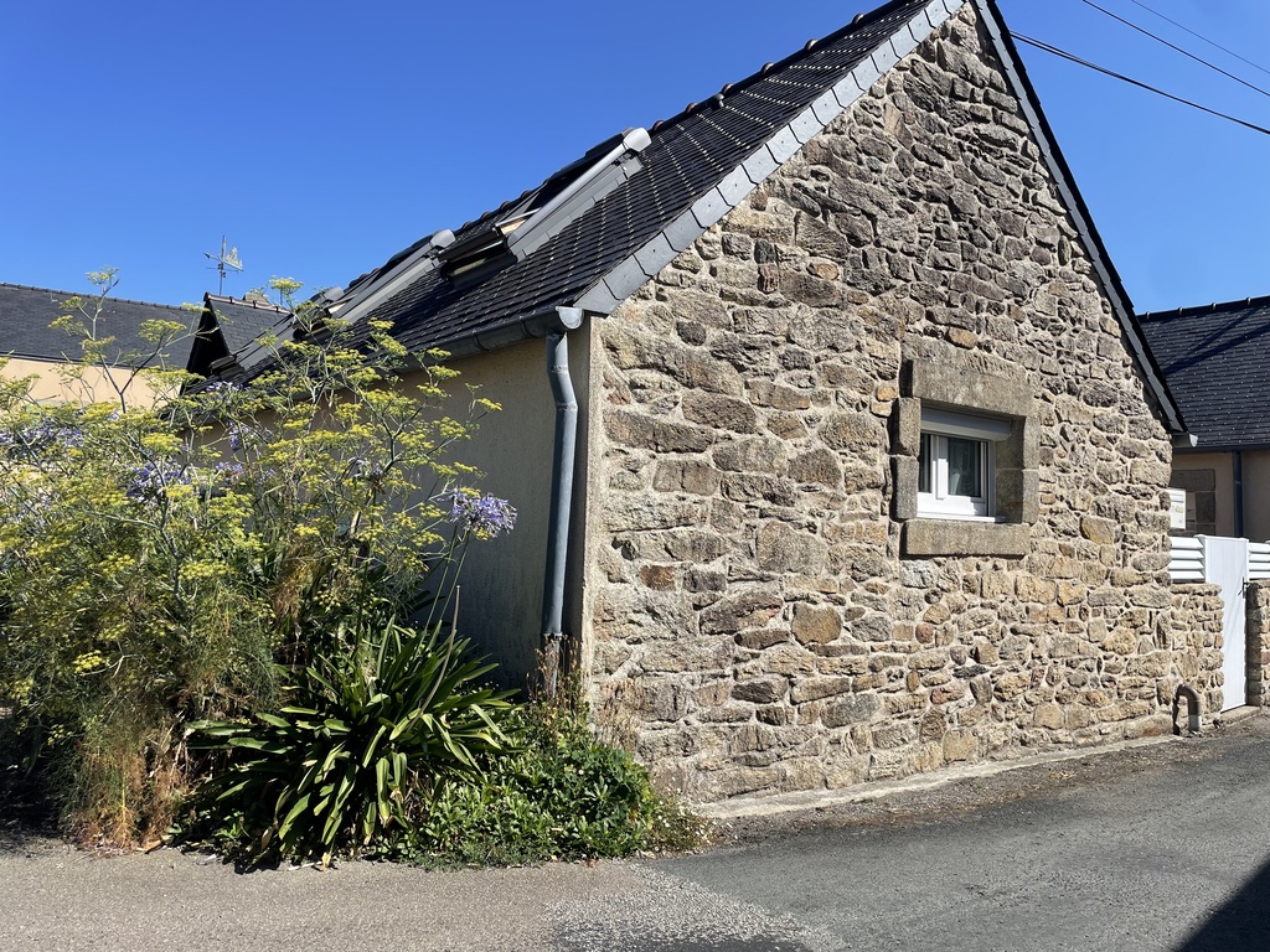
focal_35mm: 26
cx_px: 635
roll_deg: -2.1
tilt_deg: +4.0
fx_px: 954
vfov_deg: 53.1
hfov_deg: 67.3
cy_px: 476
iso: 32
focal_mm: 4.2
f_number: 1.6
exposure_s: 1/2959
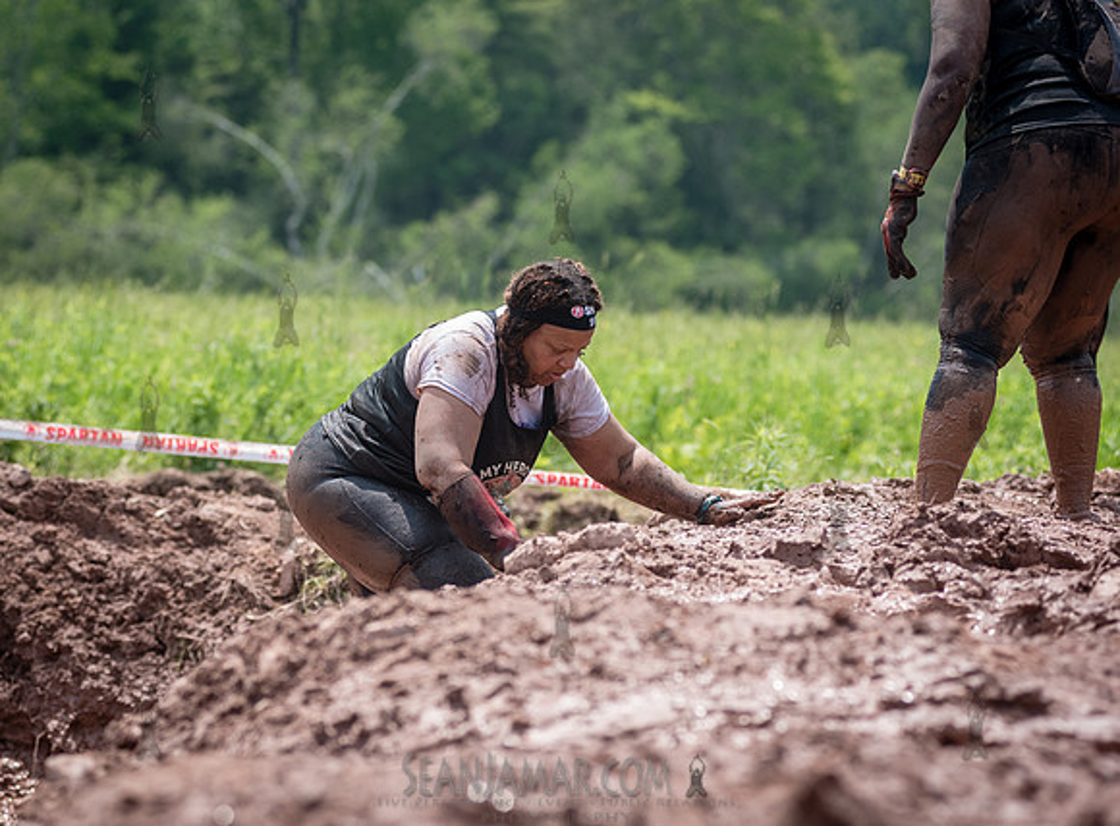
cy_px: 378
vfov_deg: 11.3
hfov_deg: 15.3
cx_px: 450
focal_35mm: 130
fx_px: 4174
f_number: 4
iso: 1000
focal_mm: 112
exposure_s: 1/4000
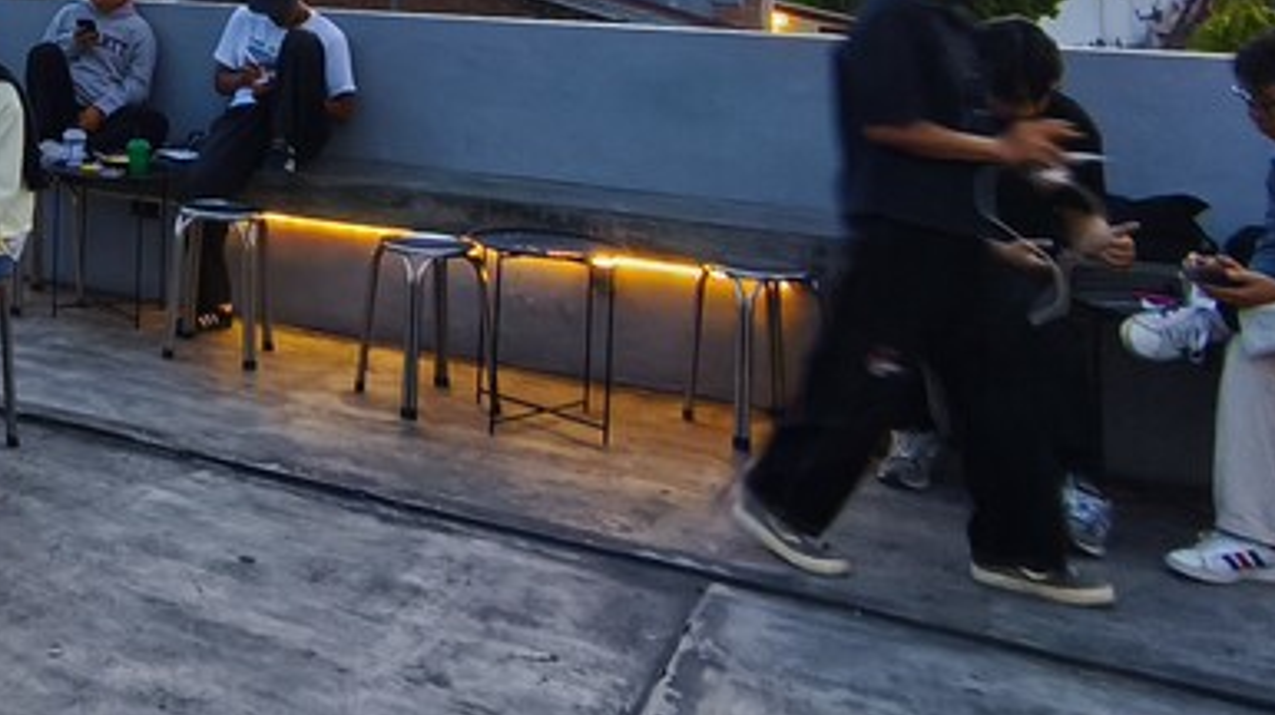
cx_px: -7
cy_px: -225
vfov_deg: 21.2
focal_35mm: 51
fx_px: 1723
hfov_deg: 36.4
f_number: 2.2
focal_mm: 1.91
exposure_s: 1/33.3
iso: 500
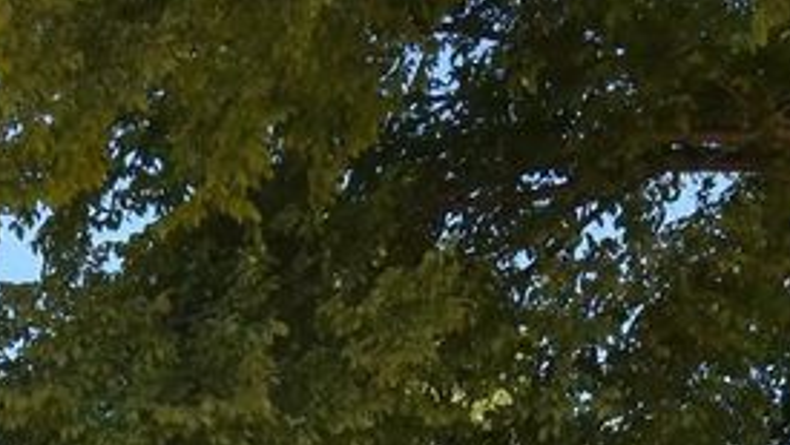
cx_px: 101
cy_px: 840
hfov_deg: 25.2
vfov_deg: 13.1
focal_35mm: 82
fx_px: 1719
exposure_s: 1/320
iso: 200
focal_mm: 14
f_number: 8
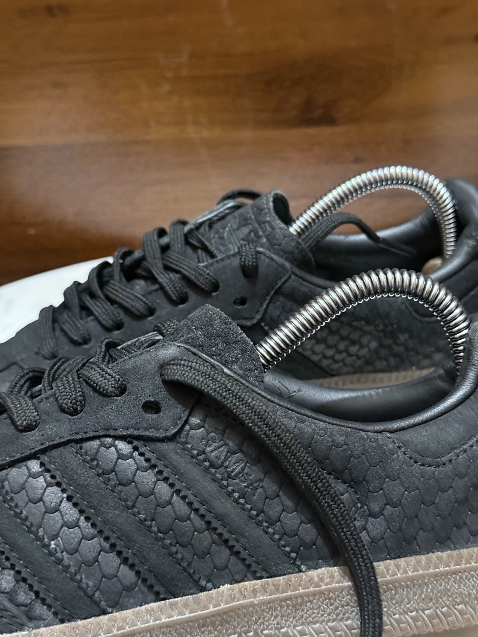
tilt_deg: -31.6
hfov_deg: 30.3
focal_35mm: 48
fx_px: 884
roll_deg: +5.0
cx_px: 239
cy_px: 318
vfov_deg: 39.7
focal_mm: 6.76
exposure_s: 1/20
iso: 640
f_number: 1.78
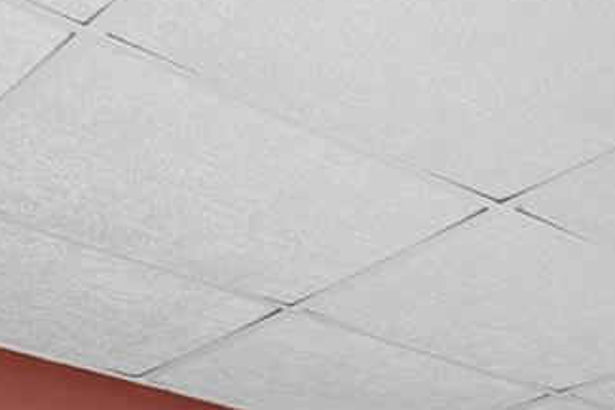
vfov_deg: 14.0
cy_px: 788
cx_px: 826
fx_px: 1435
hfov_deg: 21.6
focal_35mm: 84
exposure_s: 1.3
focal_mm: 17
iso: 100
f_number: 5.6
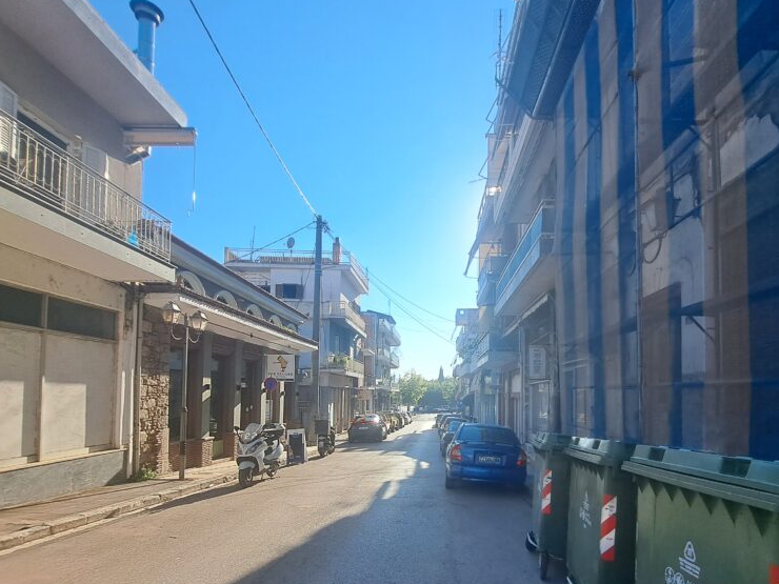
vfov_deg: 70.0
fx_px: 405
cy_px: 377
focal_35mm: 18
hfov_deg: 86.8
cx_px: 462
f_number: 2.2
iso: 50
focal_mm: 1.74
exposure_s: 1/1012
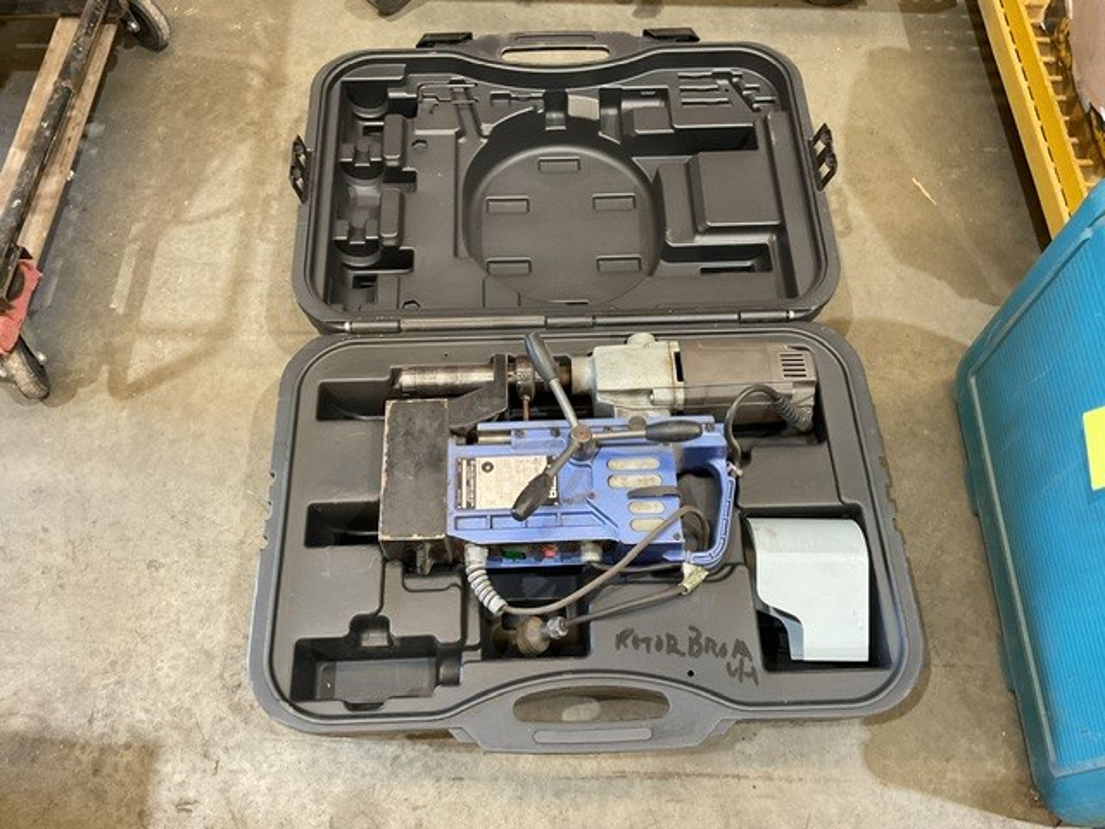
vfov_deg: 48.2
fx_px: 926
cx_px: 552
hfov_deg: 61.7
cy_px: 414
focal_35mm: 29
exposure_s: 1/60
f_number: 1.8
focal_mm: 3
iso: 200
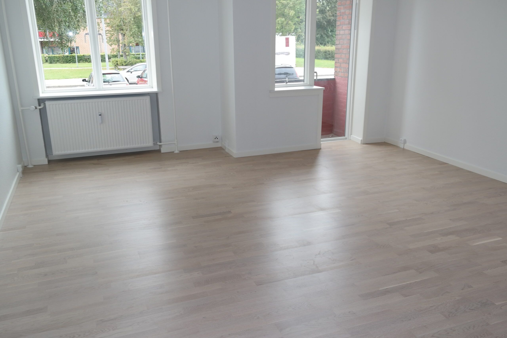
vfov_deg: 43.6
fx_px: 422
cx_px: 254
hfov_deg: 61.9
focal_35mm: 30
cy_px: 169
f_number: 4.5
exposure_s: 1/50
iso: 200
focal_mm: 20
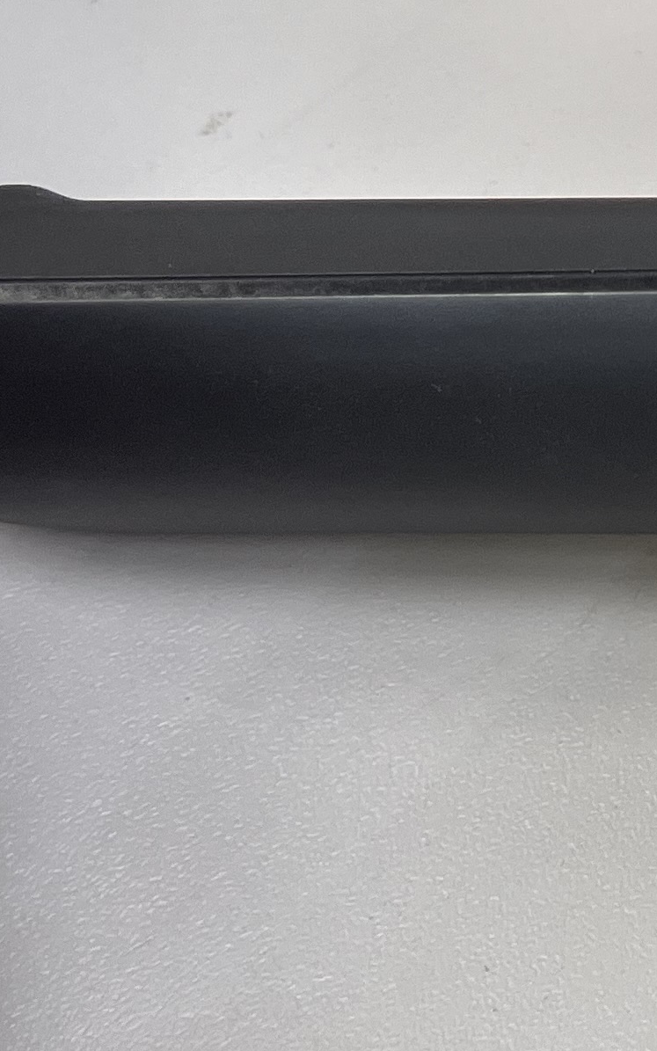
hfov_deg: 11.9
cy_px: 90
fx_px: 2664
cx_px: 1485
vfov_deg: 21.8
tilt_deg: -56.6
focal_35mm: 93
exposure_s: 1/122
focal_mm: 5.1
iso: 100
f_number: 1.6
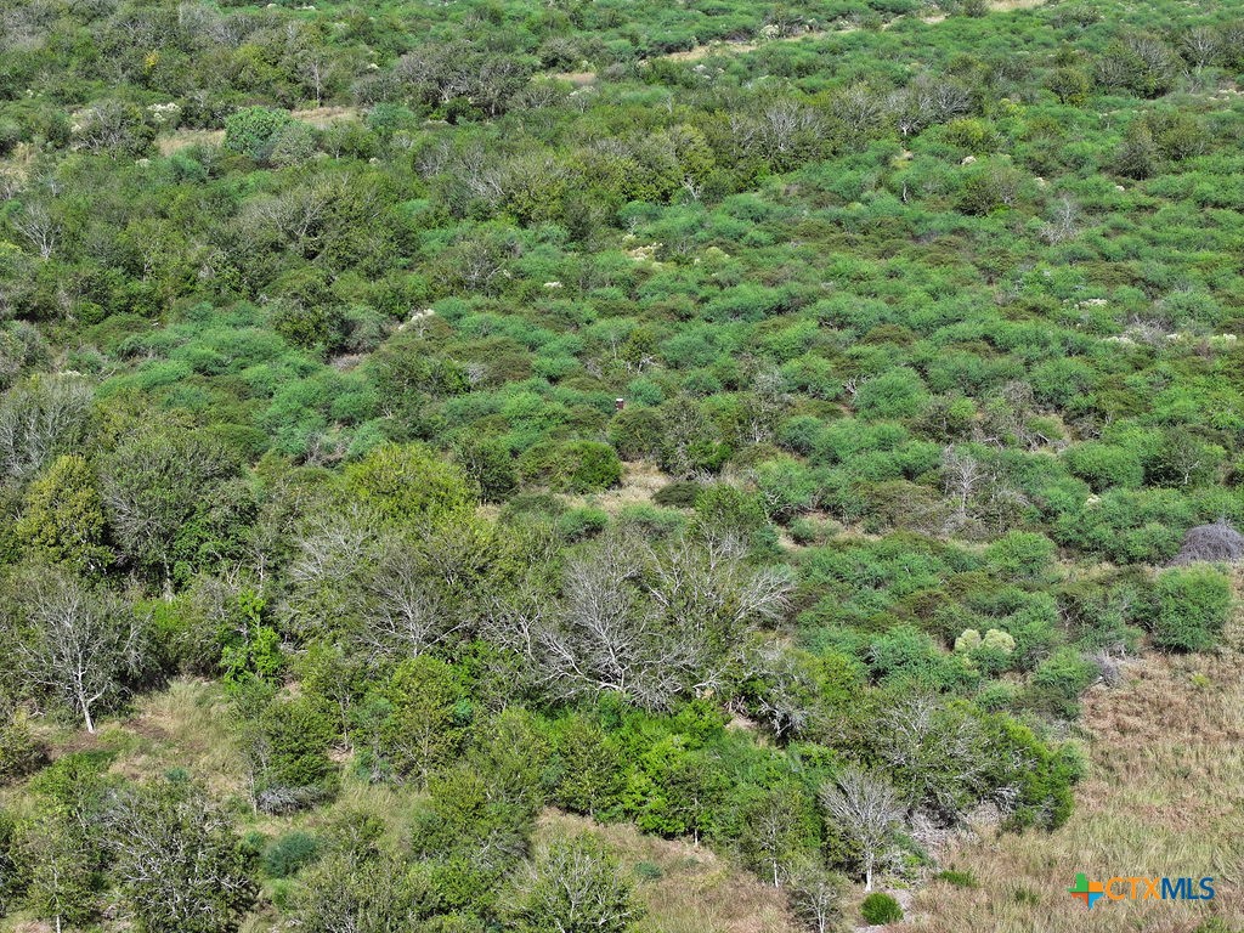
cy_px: 466
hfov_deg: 27.8
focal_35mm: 70
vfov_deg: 21.0
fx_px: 2516
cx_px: 622
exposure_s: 1/800
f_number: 2.8
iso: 100
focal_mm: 19.35
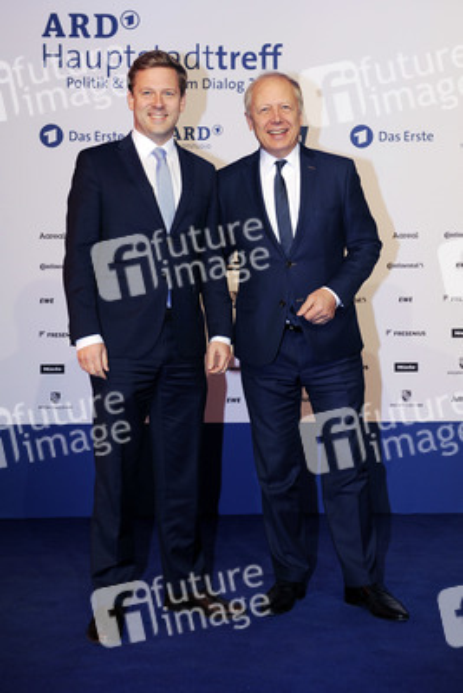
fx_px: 925
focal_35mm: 48
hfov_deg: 28.1
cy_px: 346
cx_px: 232
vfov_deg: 41.1
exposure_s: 1/200
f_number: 4
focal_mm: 48
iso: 800
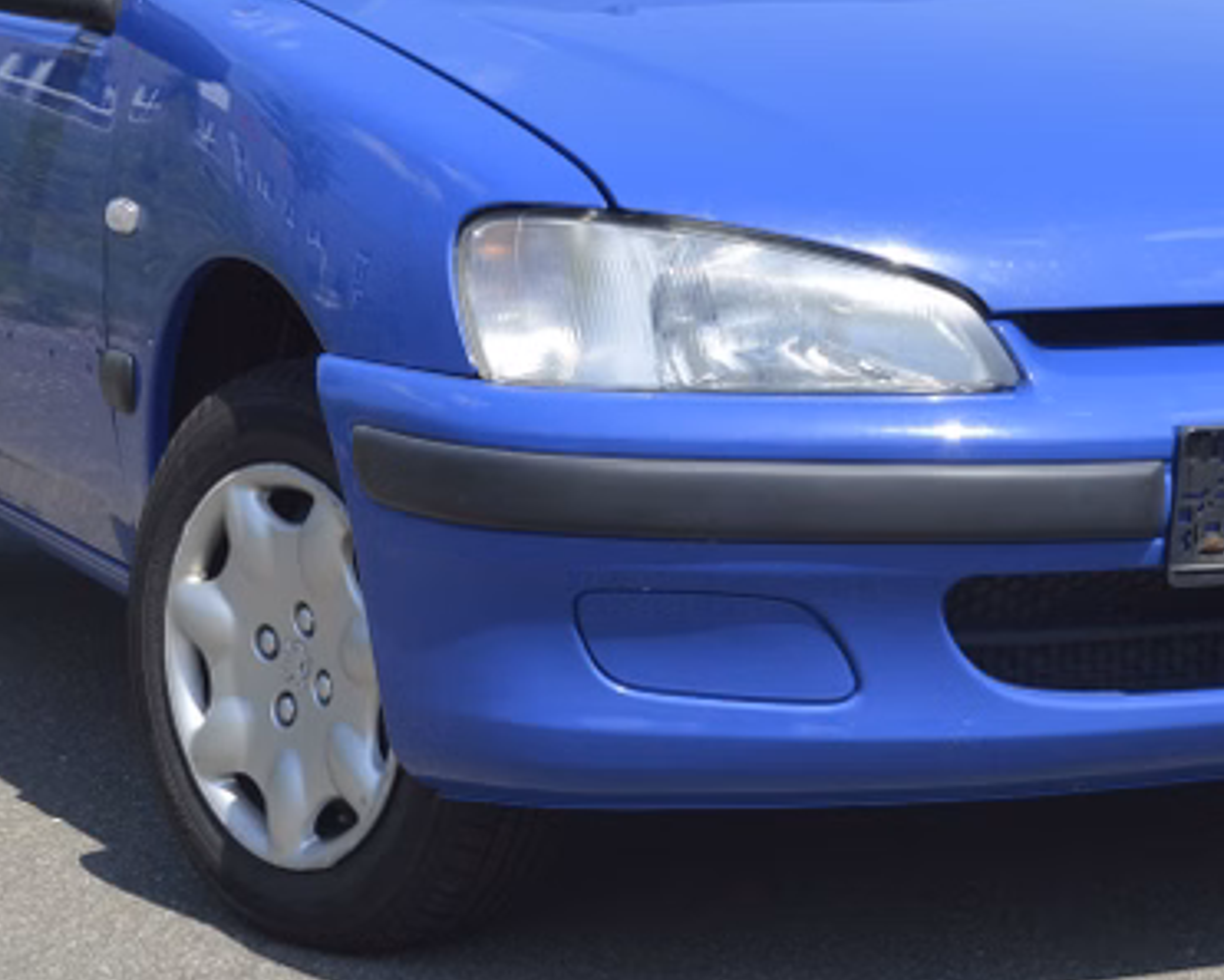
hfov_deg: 18.6
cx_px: 775
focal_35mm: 103
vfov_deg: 14.9
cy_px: 386
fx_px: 3732
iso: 100
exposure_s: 1/250
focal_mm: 34
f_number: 8
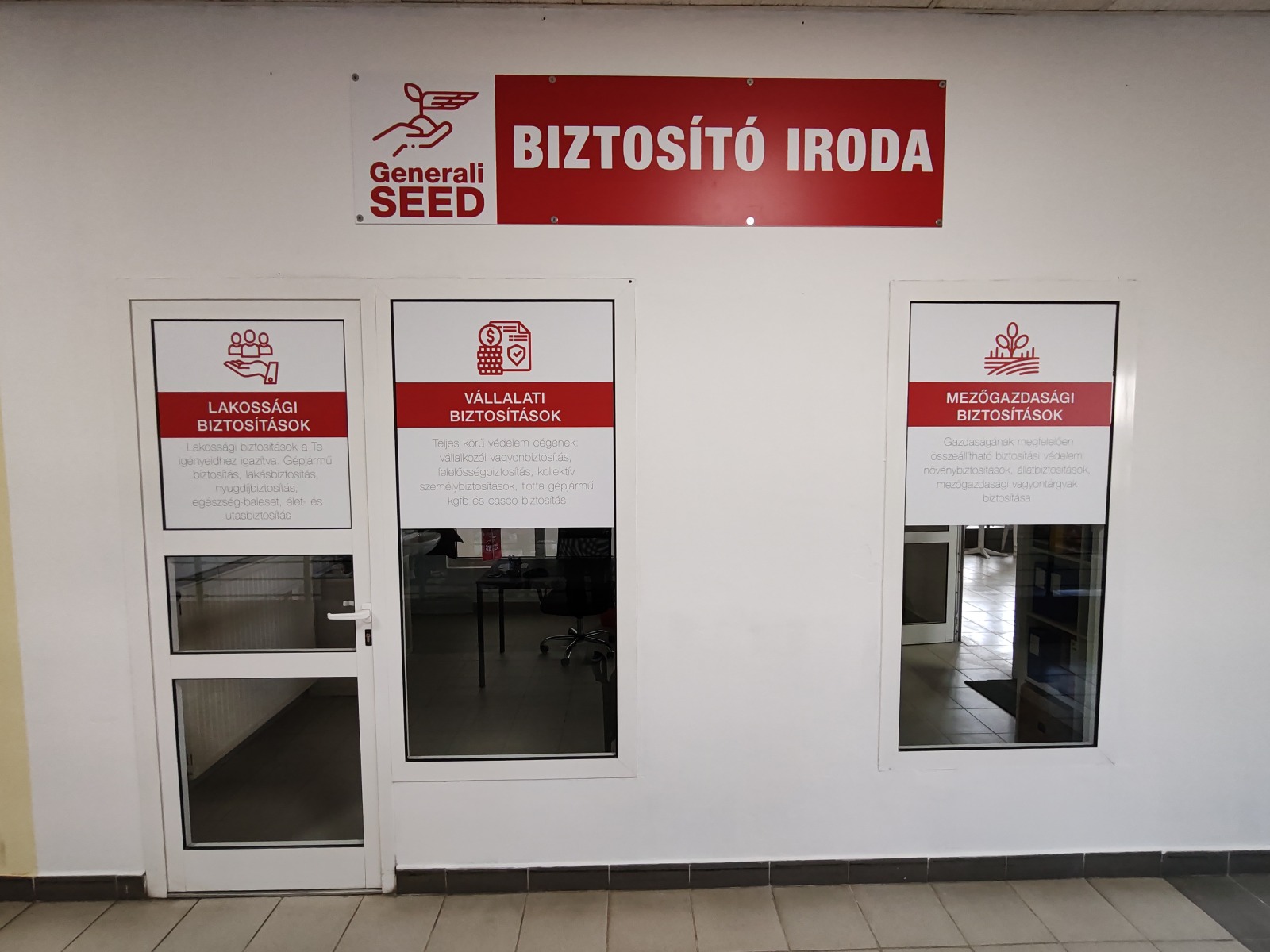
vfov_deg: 78.1
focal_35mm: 16
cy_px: 476
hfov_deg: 94.5
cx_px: 635
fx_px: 587
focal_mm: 1.96
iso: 320
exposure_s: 1/33
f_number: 2.2
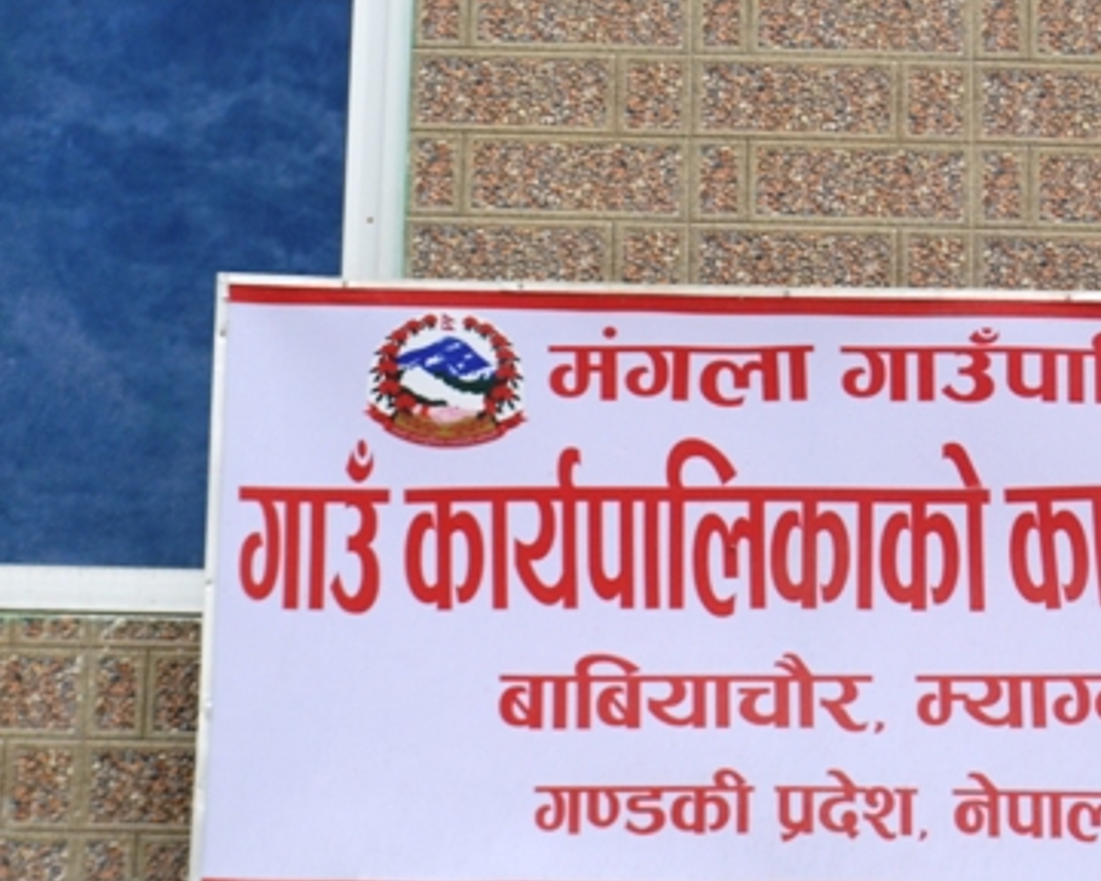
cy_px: 356
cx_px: 752
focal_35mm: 184
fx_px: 5996
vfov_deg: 8.4
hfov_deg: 10.5
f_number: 5.6
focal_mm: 46
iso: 200
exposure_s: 1/125
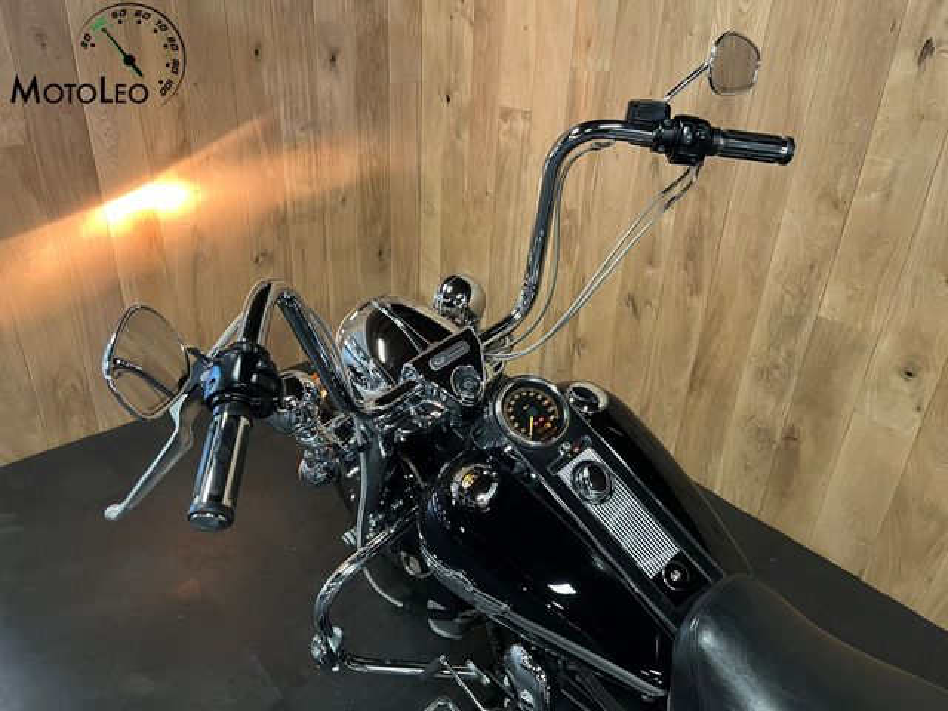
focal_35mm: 26
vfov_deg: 53.1
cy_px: 356
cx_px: 474
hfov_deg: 67.3
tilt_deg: -28.2
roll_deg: -2.6
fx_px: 712
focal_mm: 5.1
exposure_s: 1/33
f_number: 1.6
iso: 500
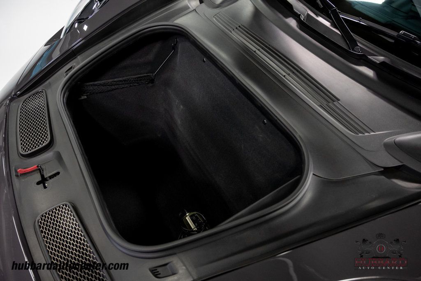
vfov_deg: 53.1
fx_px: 281
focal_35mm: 24
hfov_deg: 73.7
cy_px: 140
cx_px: 210
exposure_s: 1/60
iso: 2500
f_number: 5
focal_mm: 24
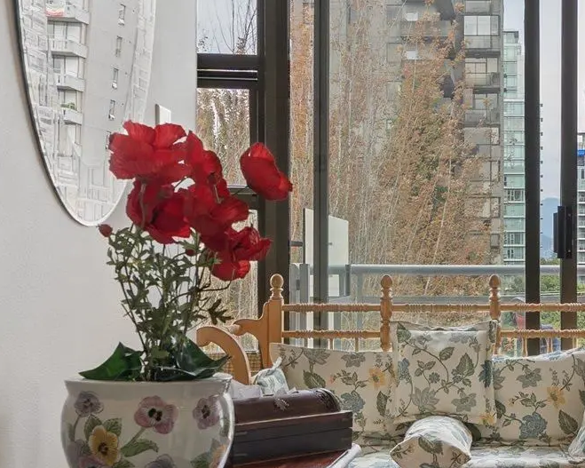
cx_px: 557
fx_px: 1212
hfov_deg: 26.0
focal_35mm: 70
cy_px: 398
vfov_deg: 21.5
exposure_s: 1/2
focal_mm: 16
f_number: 6.3
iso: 160
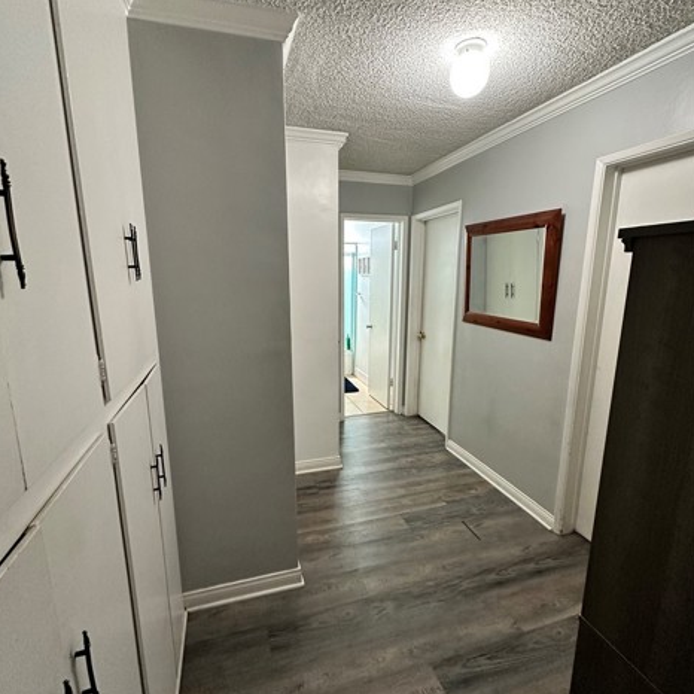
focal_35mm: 17
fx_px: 386
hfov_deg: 84.0
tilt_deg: -11.3
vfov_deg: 84.0
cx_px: 343
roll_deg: -1.3
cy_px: 353
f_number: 2.2
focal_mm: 2.22
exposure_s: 1/60
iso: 320
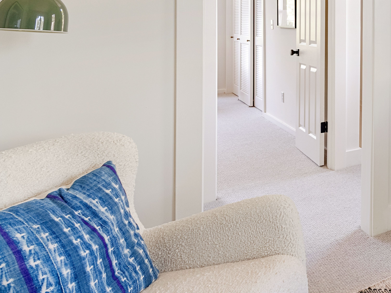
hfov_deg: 33.3
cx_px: 531
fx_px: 418
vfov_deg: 36.6
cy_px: 38
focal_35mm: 37
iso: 800
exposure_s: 1/20
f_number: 9
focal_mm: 14
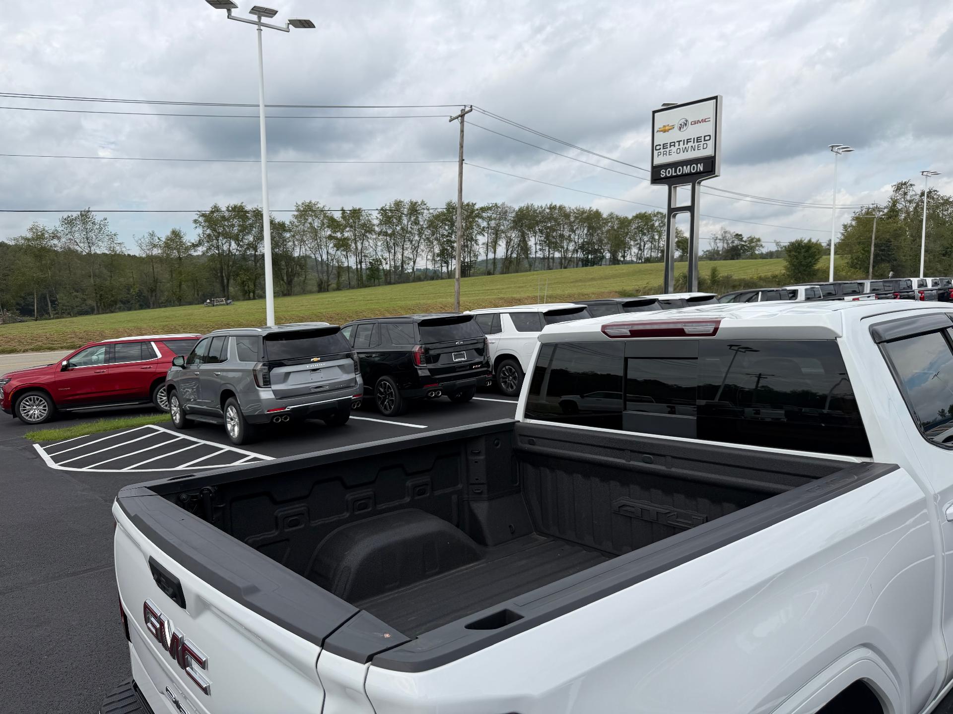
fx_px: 661
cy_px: 357
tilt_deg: -3.6
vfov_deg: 56.8
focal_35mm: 24
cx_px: 476
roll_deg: +0.1
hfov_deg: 71.6
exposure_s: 1/4405
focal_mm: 6.76
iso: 80
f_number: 1.78
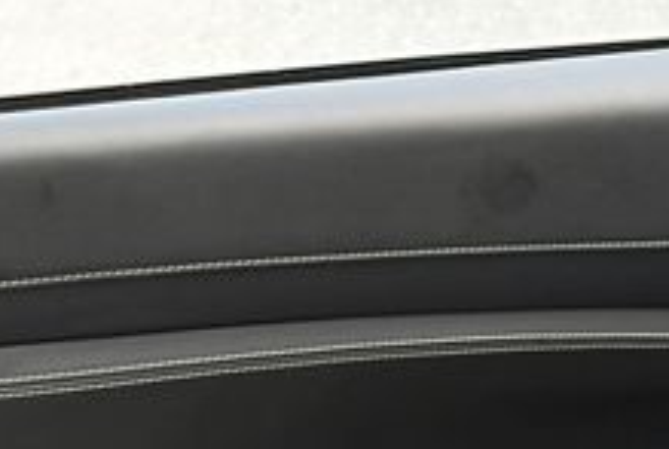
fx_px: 1955
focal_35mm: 105
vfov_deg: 12.9
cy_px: 495
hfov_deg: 19.3
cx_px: 504
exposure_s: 1/250
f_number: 4.5
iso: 400
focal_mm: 18
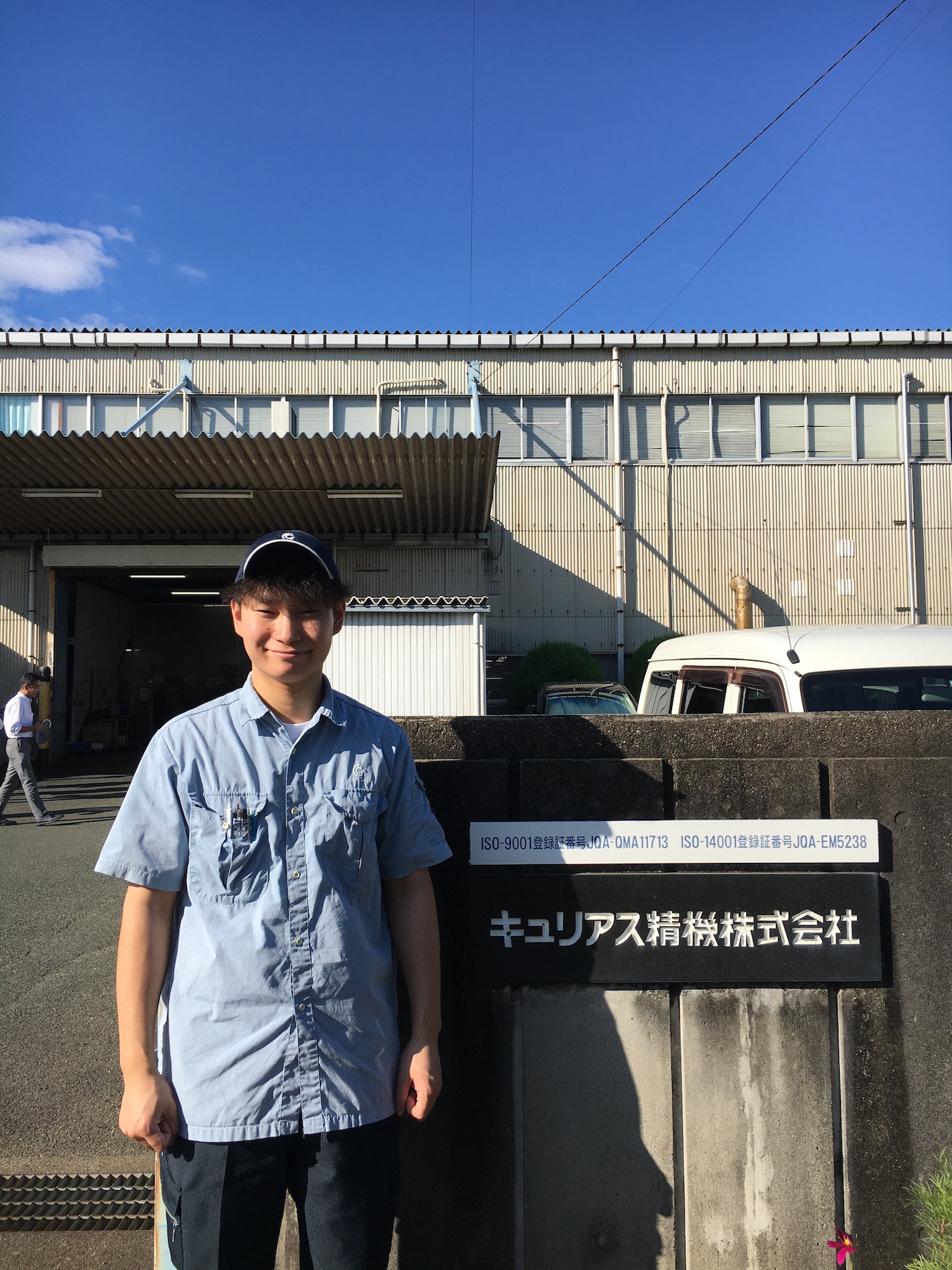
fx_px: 1063
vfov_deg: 61.7
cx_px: 476
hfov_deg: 48.2
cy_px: 635
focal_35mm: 29
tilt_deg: +5.8
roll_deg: -0.2
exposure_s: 1/1876
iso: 25
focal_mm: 4.15
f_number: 2.2
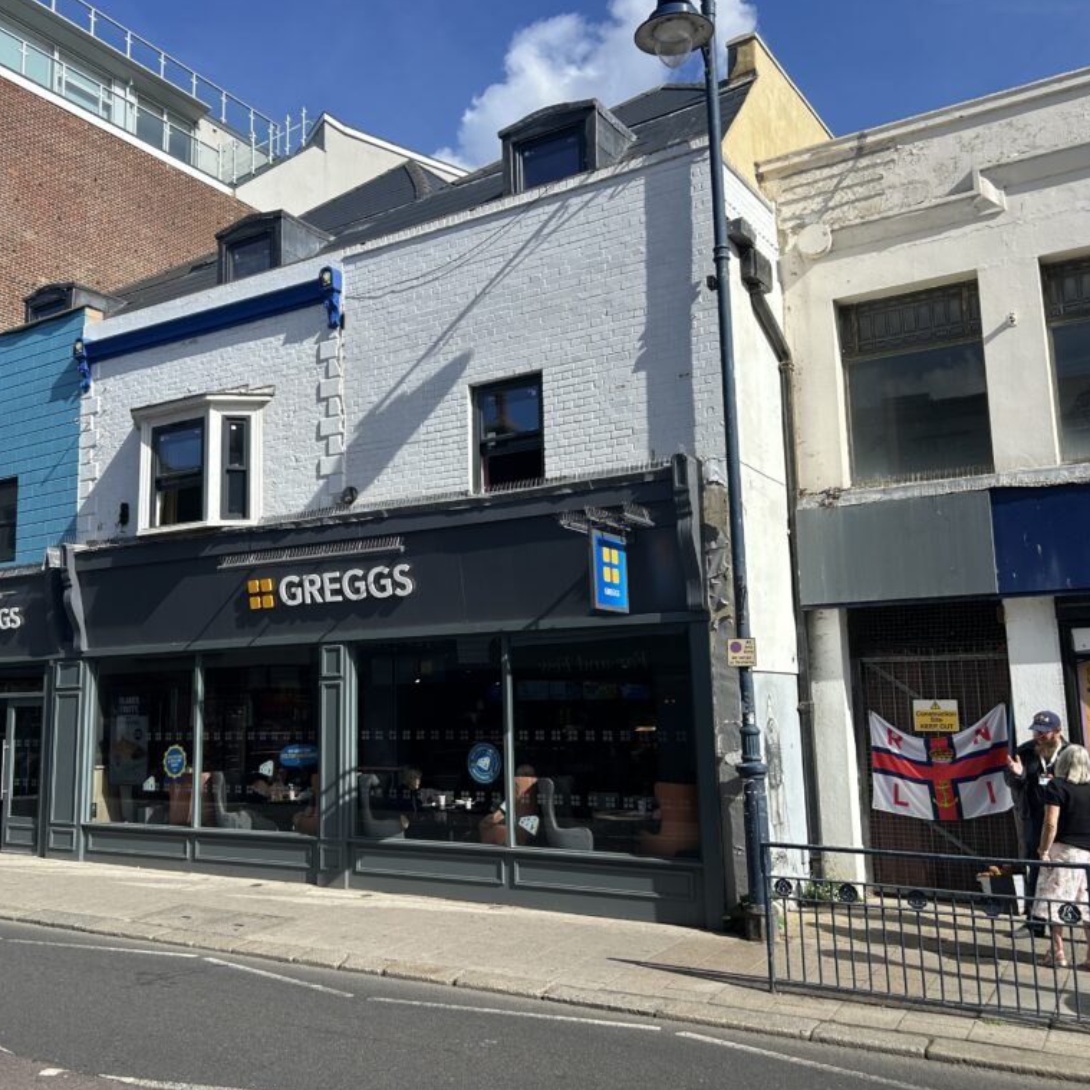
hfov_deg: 52.2
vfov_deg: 52.5
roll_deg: +1.9
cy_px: 544
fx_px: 1104
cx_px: 445
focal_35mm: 31
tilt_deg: +8.1
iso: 50
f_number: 1.5
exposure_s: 1/3968
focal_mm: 5.7
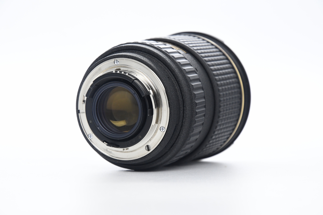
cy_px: 108
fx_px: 1077
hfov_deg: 17.1
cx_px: 162
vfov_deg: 11.4
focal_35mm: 120
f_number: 7.1
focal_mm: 80
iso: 1600
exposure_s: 1/100
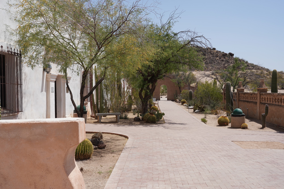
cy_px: 94
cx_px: 142
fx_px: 347
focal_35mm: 44
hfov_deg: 44.5
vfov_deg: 30.5
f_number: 16
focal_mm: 44
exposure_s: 1/100
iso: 100
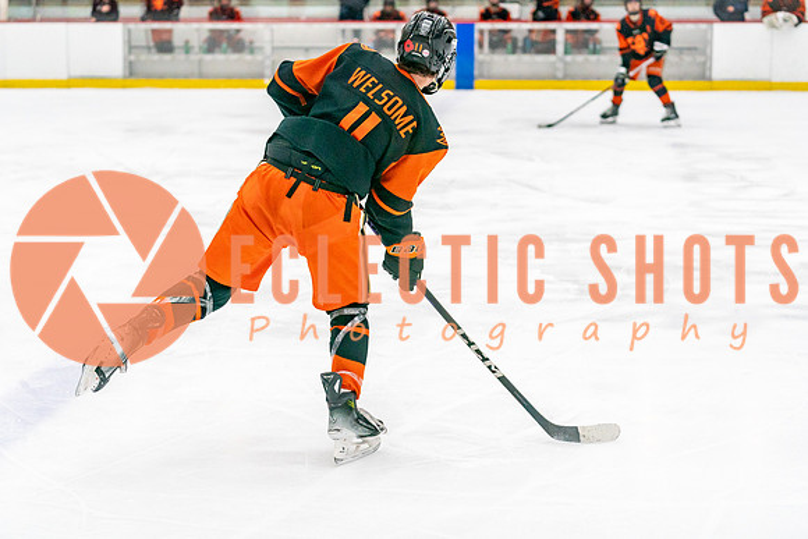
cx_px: 404
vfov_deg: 16.7
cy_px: 299
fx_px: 1837
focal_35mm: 82
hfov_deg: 24.8
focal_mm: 70
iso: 3200
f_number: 2.8
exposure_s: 1/1250
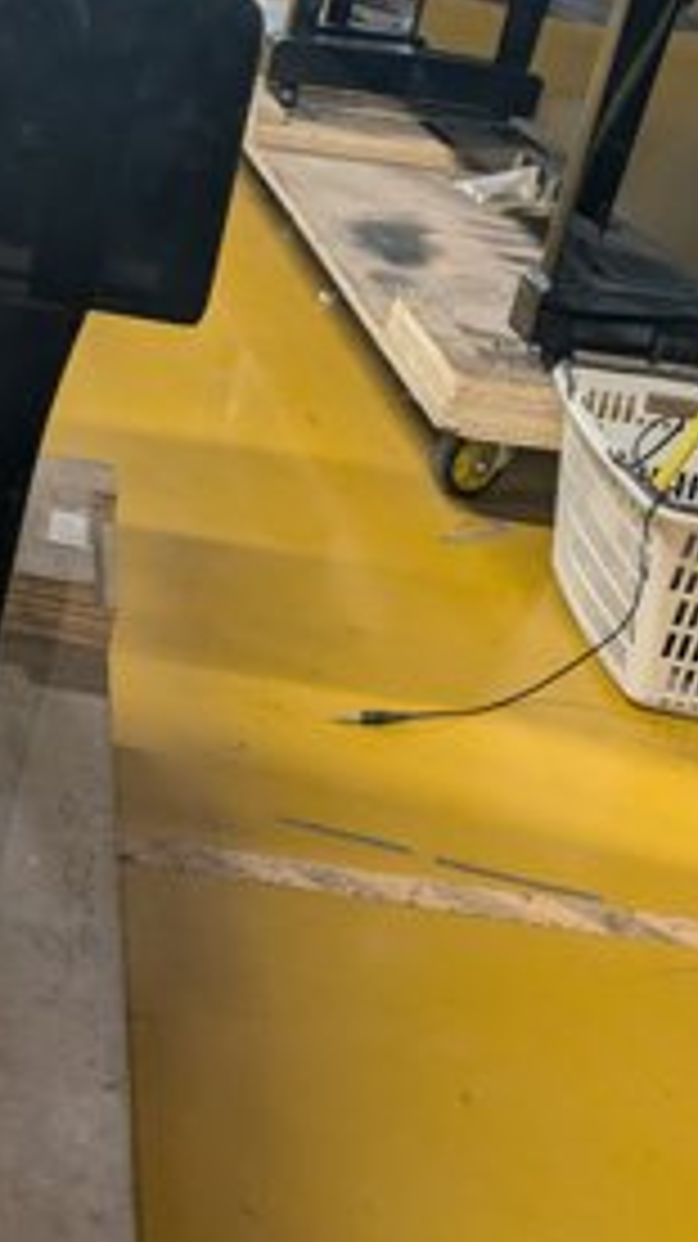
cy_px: 279
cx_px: -417
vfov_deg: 29.2
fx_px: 2339
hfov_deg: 15.4
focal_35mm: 71
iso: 83
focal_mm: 5.43
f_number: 1.89
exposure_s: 1/33.3
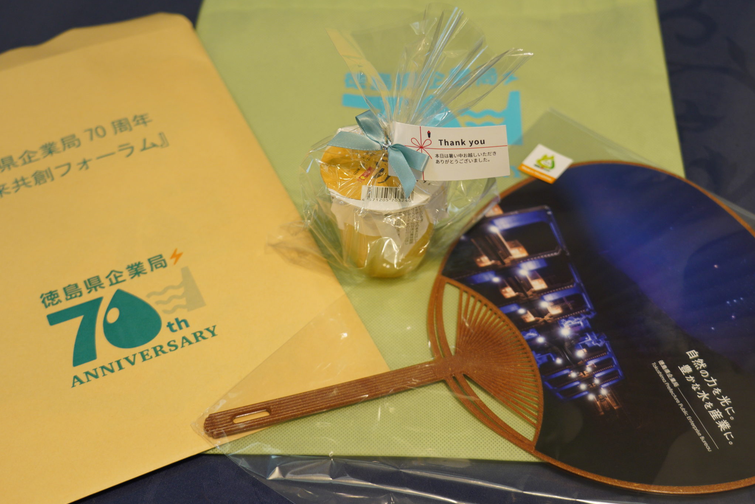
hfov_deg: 33.4
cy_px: 213
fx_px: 1258
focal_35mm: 60
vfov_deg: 22.6
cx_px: 384
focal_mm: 48
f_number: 4
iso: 640
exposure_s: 1/60
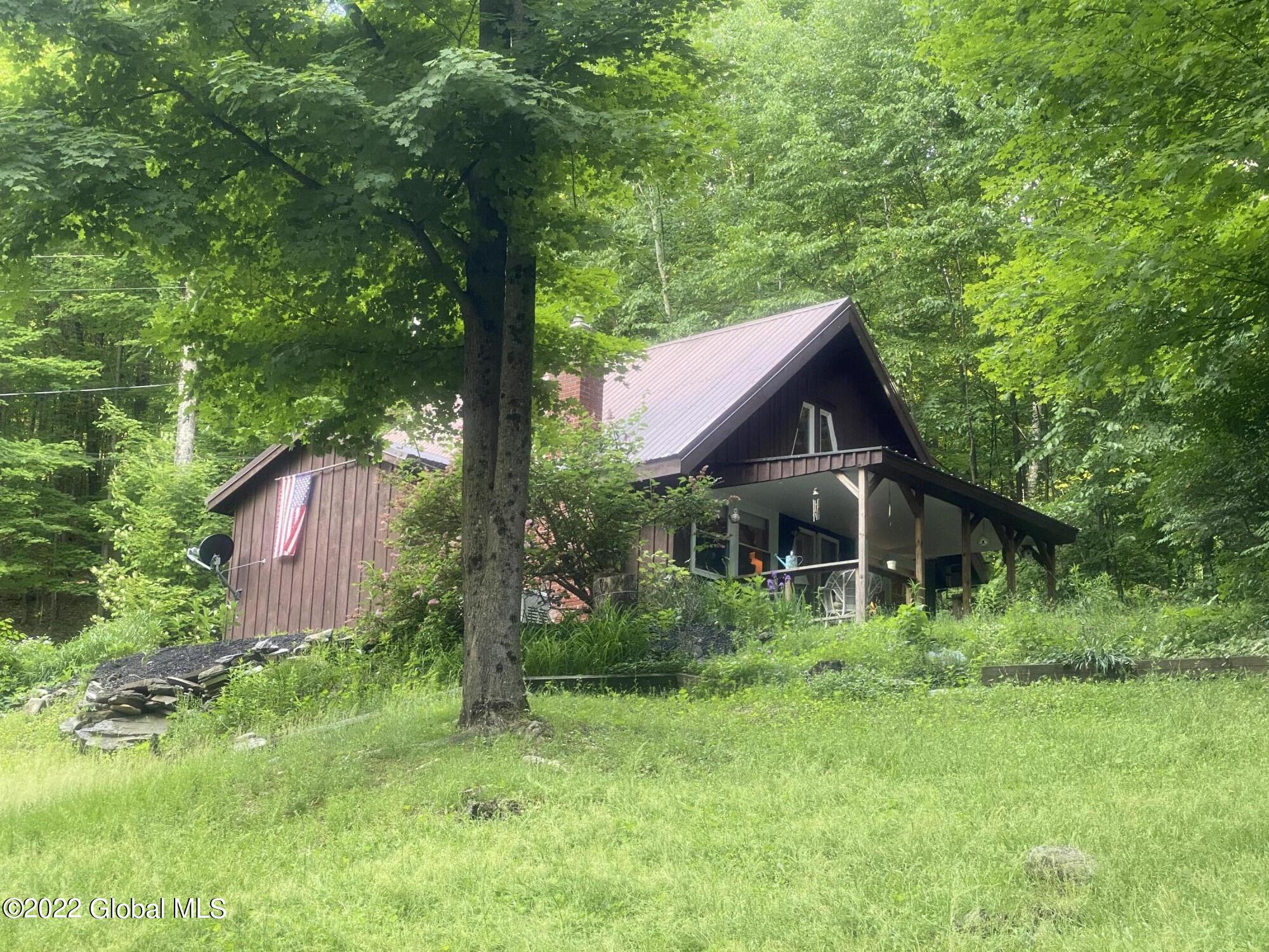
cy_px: 476
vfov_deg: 28.0
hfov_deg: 36.8
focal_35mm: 52
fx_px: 1906
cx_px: 634
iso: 125
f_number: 2
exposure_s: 1/122
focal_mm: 6
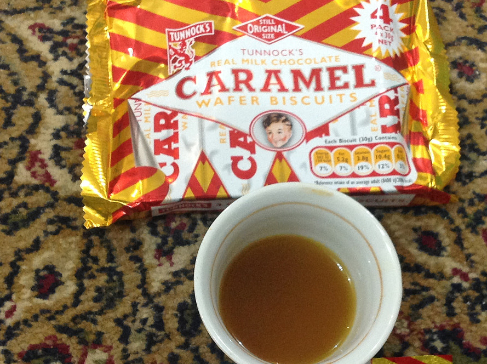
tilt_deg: -73.2
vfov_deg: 23.1
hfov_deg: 30.8
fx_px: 885
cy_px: 244
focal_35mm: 63
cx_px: 249
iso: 200
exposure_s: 1/15
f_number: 2.4
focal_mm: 4.28
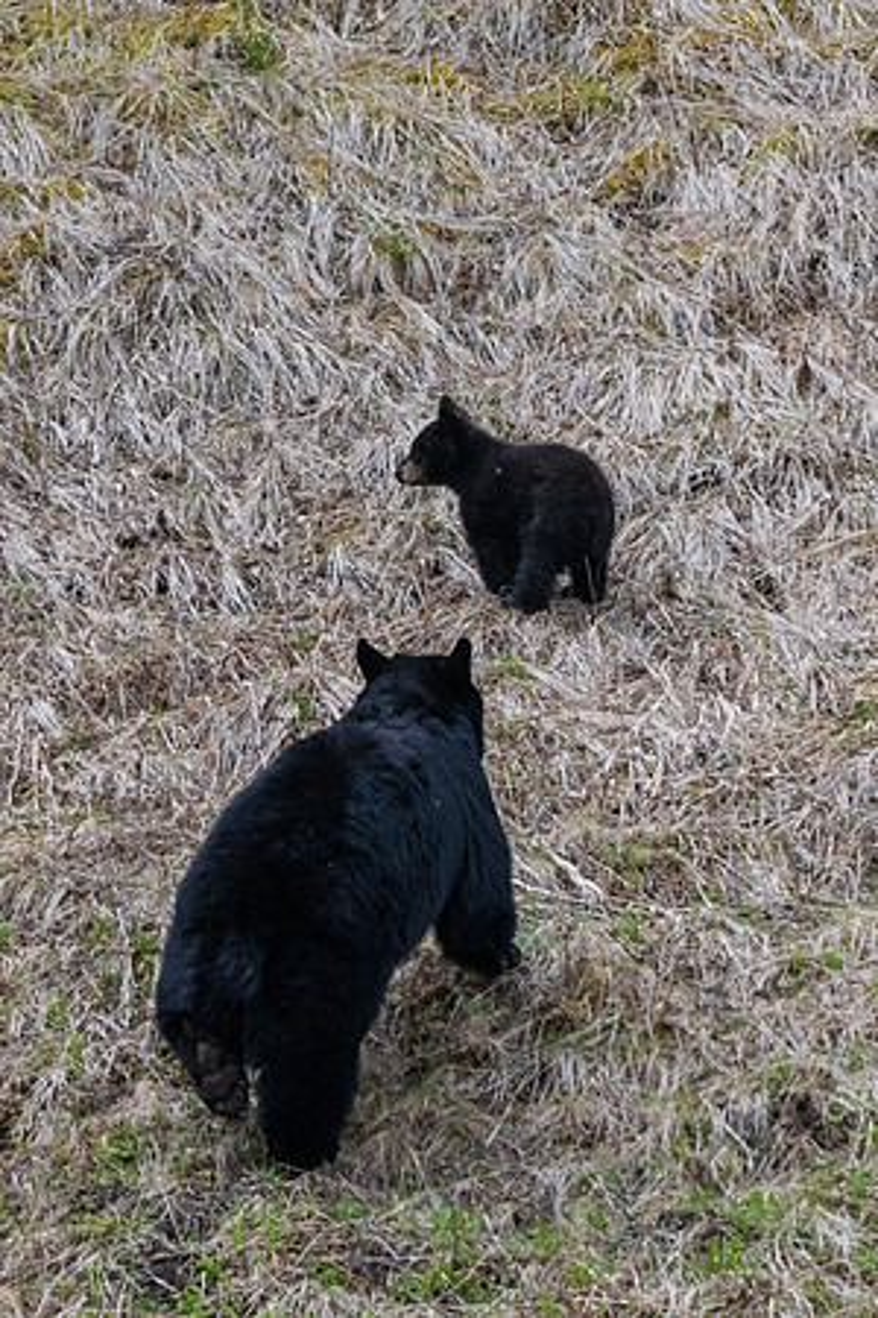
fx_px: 30179
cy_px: 659
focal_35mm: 825
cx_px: 346
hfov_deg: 1.7
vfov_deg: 2.5
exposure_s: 1/1600
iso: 4000
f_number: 10
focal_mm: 550
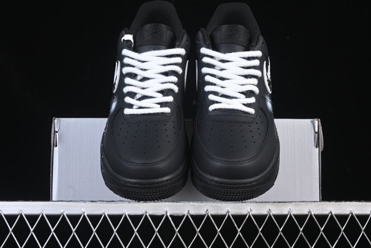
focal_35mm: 75
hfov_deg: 27.0
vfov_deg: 18.2
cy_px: 124
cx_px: 186
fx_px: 773
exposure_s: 1/60
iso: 160
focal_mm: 50
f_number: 6.3
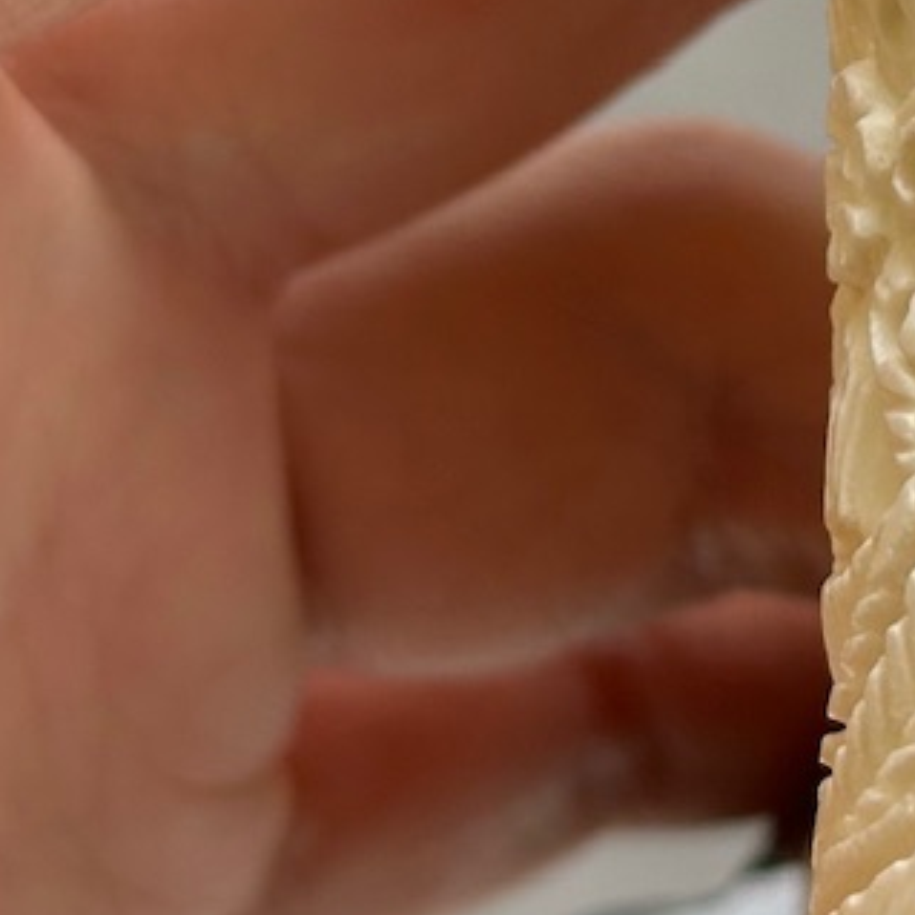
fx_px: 5084
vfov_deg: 10.1
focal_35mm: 170
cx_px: 1213
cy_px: -298
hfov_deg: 10.1
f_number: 1.78
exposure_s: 1/431
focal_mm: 6.86
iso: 64
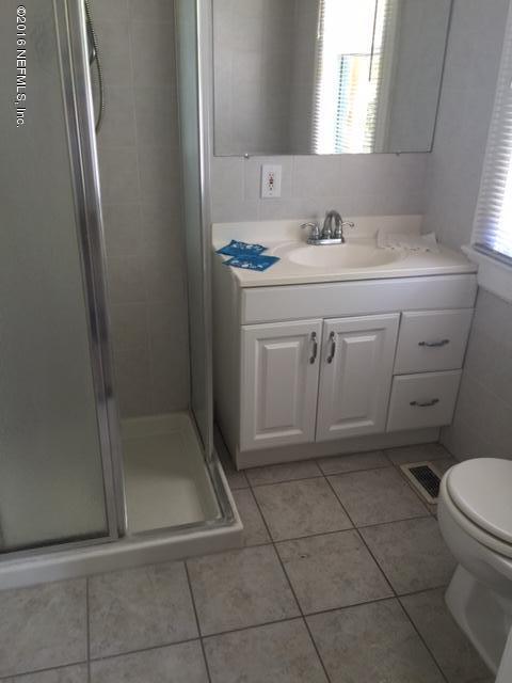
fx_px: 572
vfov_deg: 61.7
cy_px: 342
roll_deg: -0.8
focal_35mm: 29
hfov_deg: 48.2
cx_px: 256
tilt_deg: -23.7
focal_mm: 4.15
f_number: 2.2
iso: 32
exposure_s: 1/15
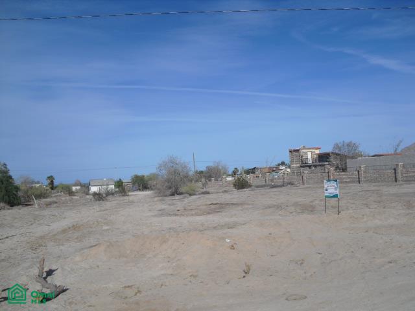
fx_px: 432
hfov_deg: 51.4
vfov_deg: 39.7
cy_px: 156
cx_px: 208
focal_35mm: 36
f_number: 7.8
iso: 64
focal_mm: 6.3
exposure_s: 1/320
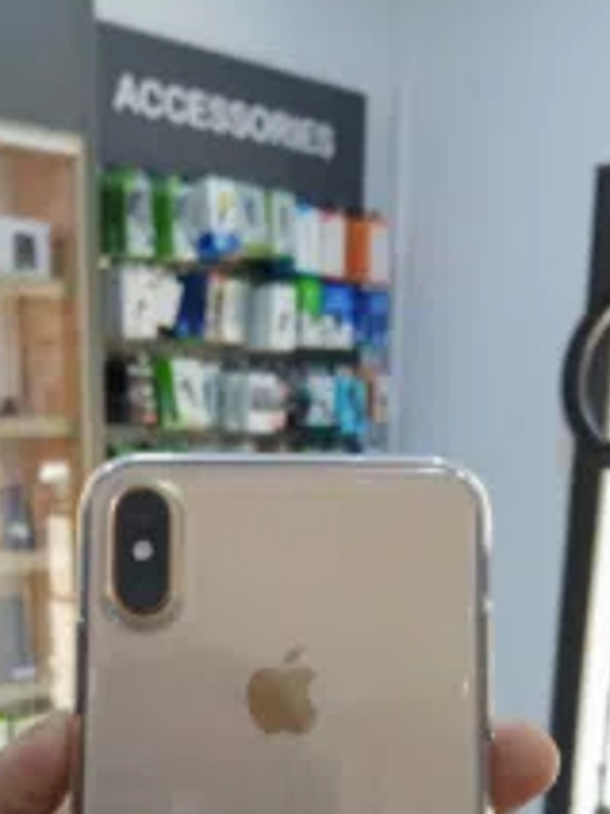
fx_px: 1151
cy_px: 714
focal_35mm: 49
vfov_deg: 36.7
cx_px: 303
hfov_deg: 29.7
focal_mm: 3.98
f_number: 1.8
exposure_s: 1/50
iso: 40
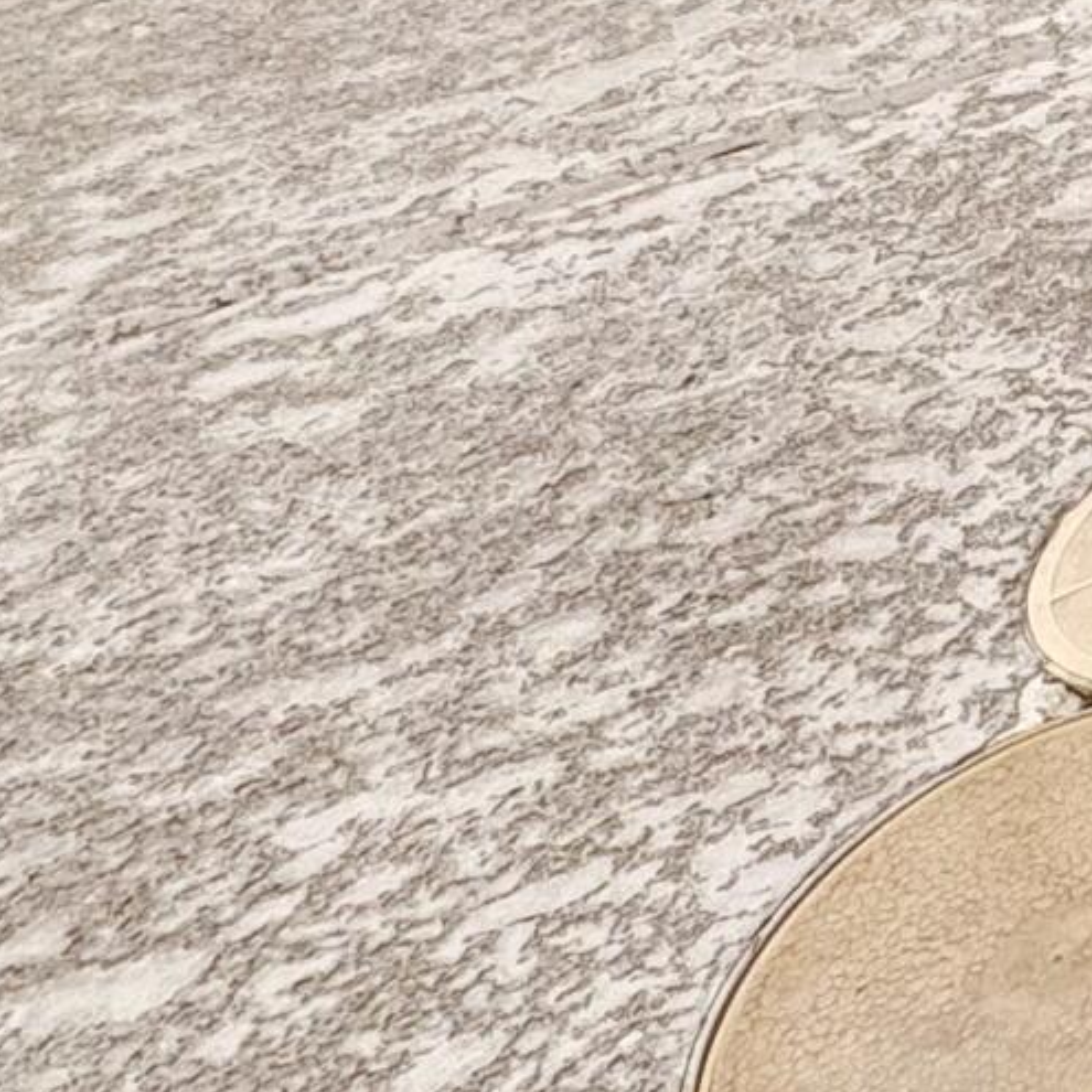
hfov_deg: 14.3
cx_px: 2696
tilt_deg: -23.7
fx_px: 2677
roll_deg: +0.2
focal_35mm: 75
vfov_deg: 19.9
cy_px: -547
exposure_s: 1/2146
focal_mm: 2.22
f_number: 2.2
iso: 40
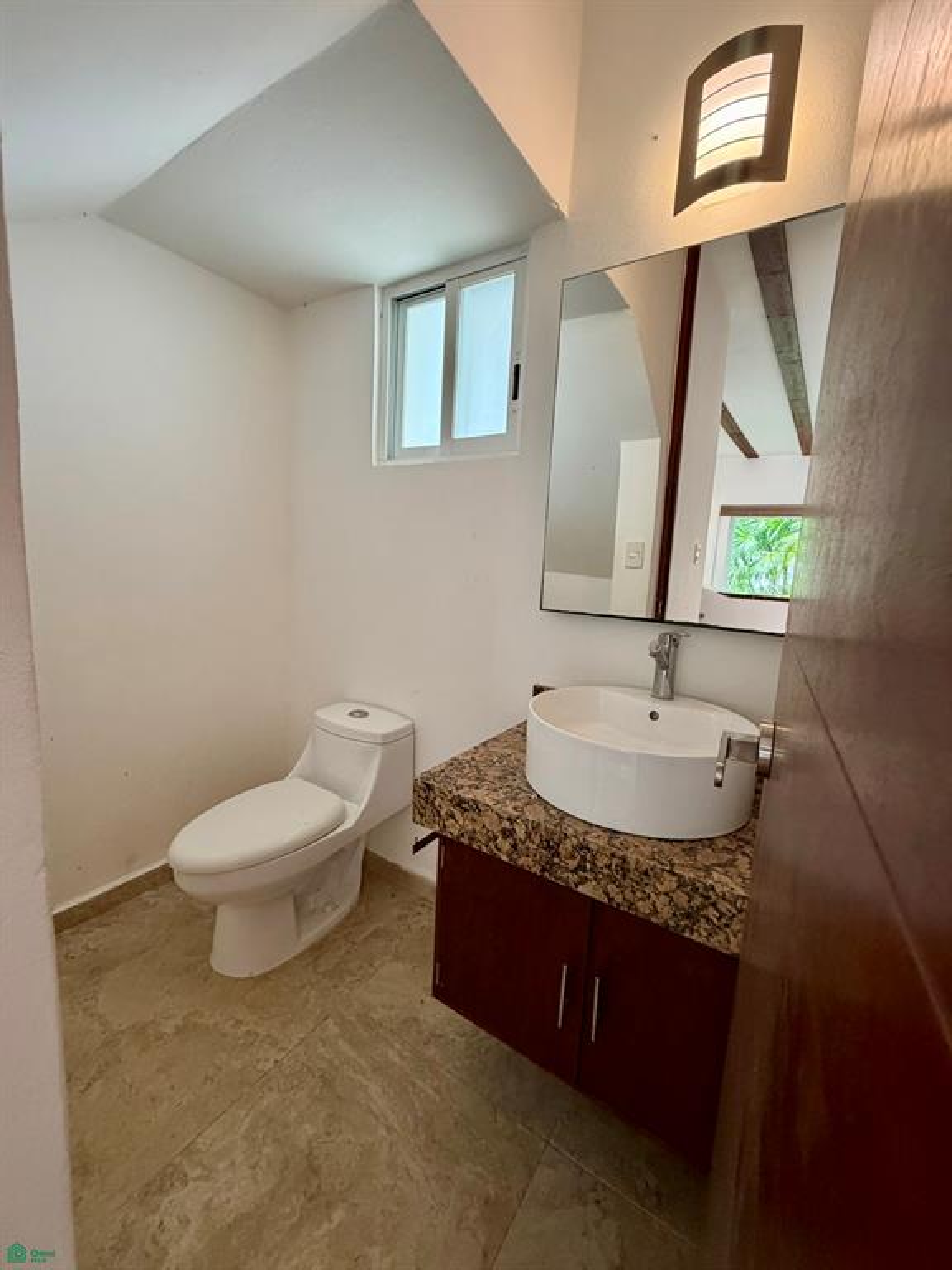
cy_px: 635
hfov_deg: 85.7
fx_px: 513
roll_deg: -4.1
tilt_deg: -7.8
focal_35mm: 14
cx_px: 476
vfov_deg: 102.1
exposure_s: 1/60
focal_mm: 2.22
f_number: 2.2
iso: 320
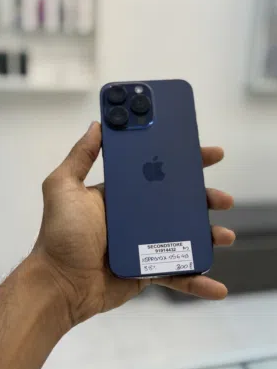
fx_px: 554
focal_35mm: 52
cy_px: 172
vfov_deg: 36.8
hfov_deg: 28.0
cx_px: 148
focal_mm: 6.76
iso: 80
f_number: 1.78
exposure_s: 1/348
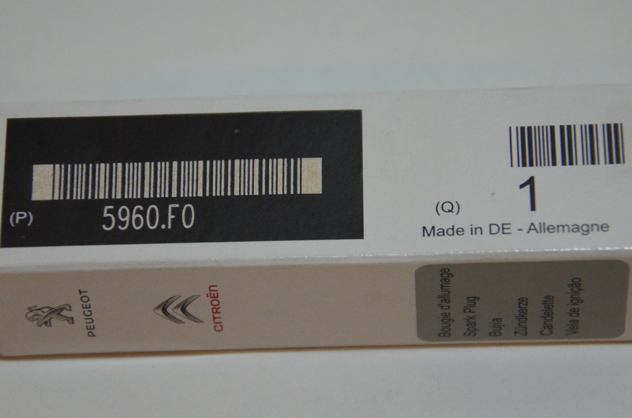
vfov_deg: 6.1
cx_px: 316
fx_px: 3902
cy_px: 174
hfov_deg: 9.3
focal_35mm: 223
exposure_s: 1/1000
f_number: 5.6
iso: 2500
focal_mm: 105
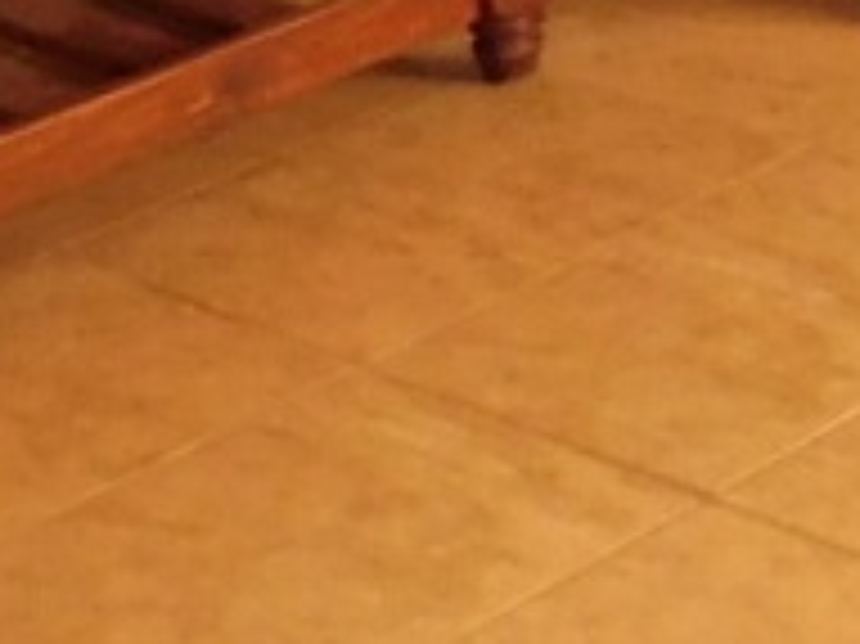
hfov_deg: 9.9
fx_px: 3824
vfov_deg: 8.7
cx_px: 2535
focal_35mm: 154
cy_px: -968
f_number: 3
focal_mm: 4
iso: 400
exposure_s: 1/25
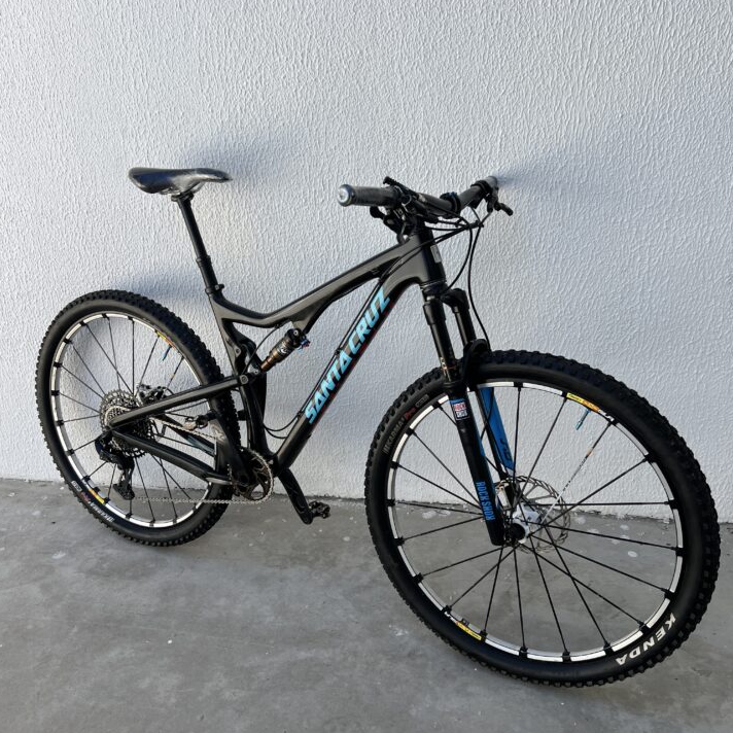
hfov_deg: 52.5
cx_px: 364
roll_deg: +3.6
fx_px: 743
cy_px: 374
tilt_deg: -24.9
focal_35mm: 31
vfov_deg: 52.5
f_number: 1.5
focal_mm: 5.7
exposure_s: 1/1058
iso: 50
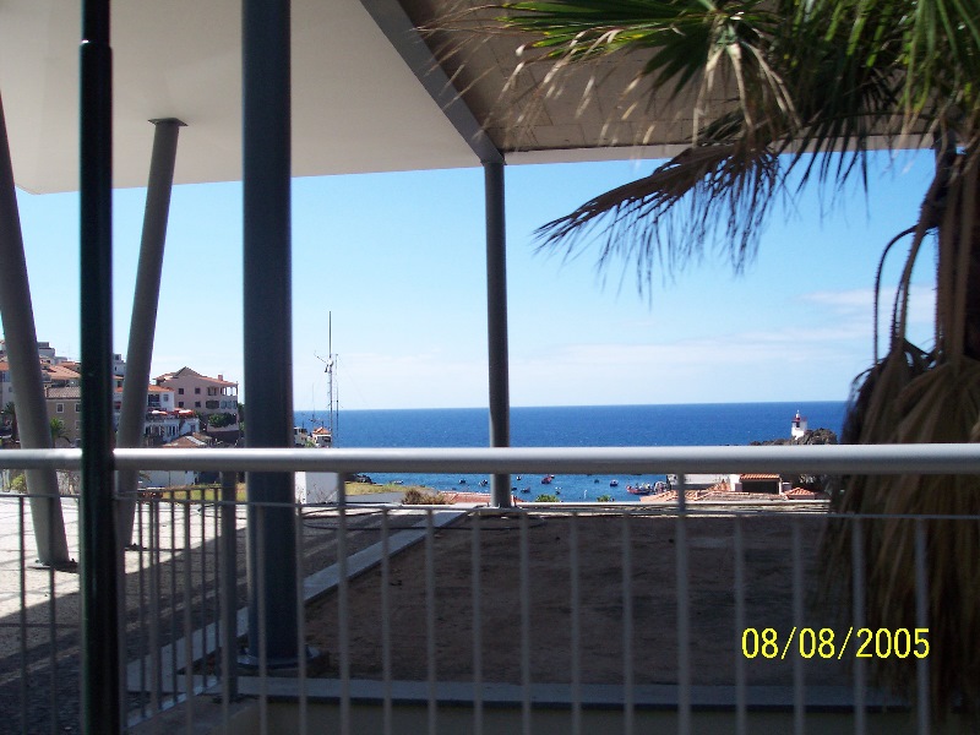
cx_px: 490
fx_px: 1076
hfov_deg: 49.0
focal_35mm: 38
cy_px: 368
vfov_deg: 37.7
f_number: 4.8
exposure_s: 1/700
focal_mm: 8
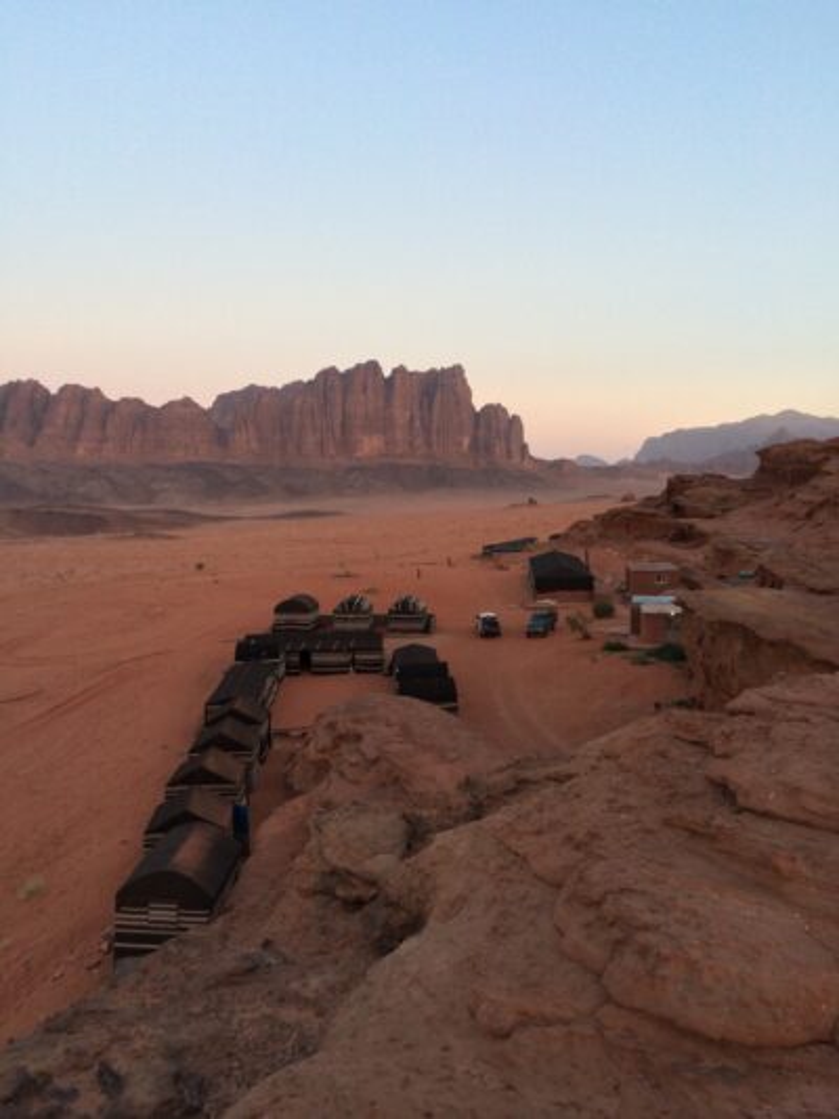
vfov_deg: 60.0
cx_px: 420
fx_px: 969
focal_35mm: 30
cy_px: 560
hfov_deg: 46.8
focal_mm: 4.12
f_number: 2.2
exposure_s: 1/30
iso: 50
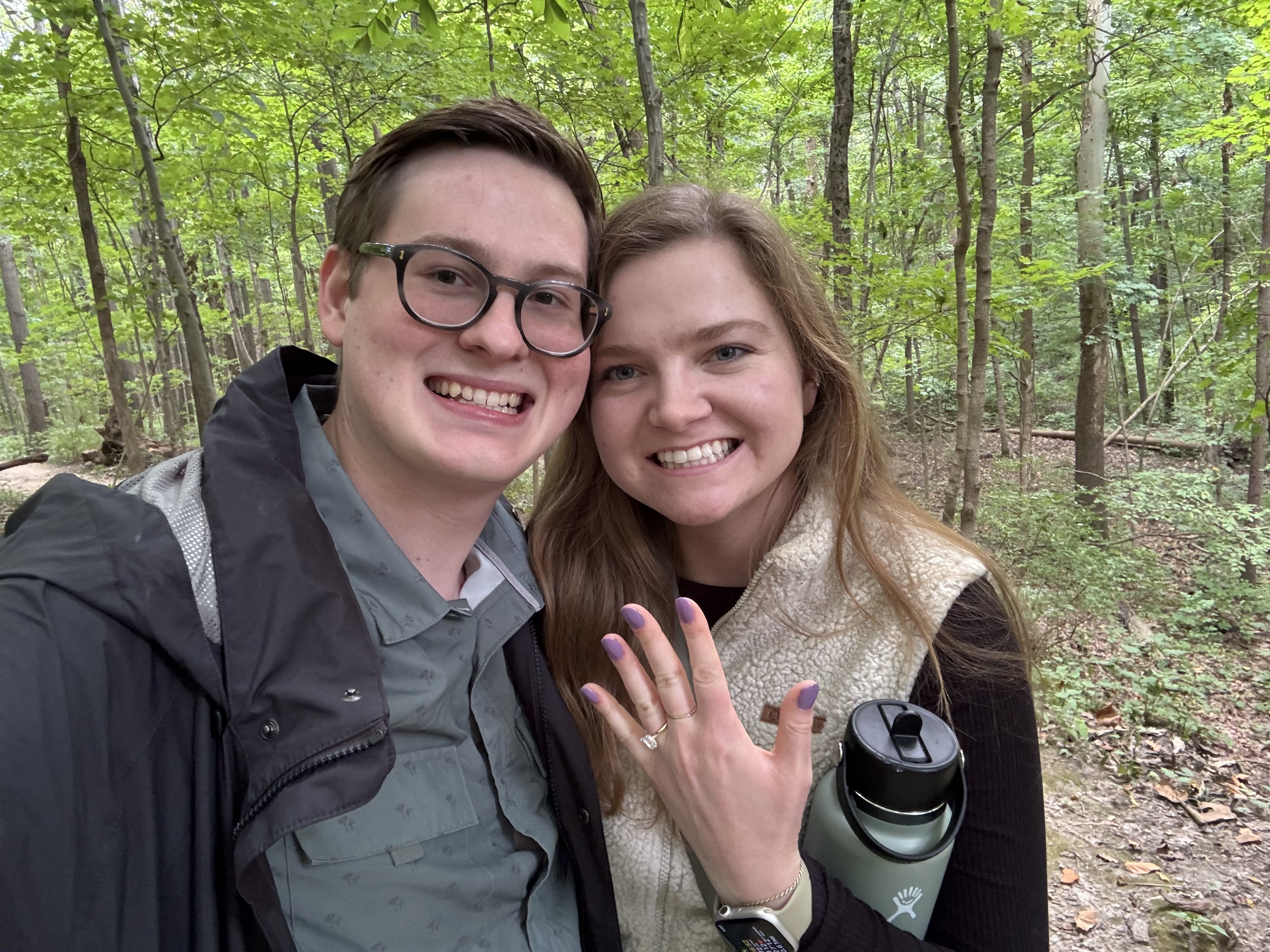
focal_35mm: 23
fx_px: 844
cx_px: 635
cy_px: 476
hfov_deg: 73.9
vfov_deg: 58.9
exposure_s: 1/60
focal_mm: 2.69
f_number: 1.9
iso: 250
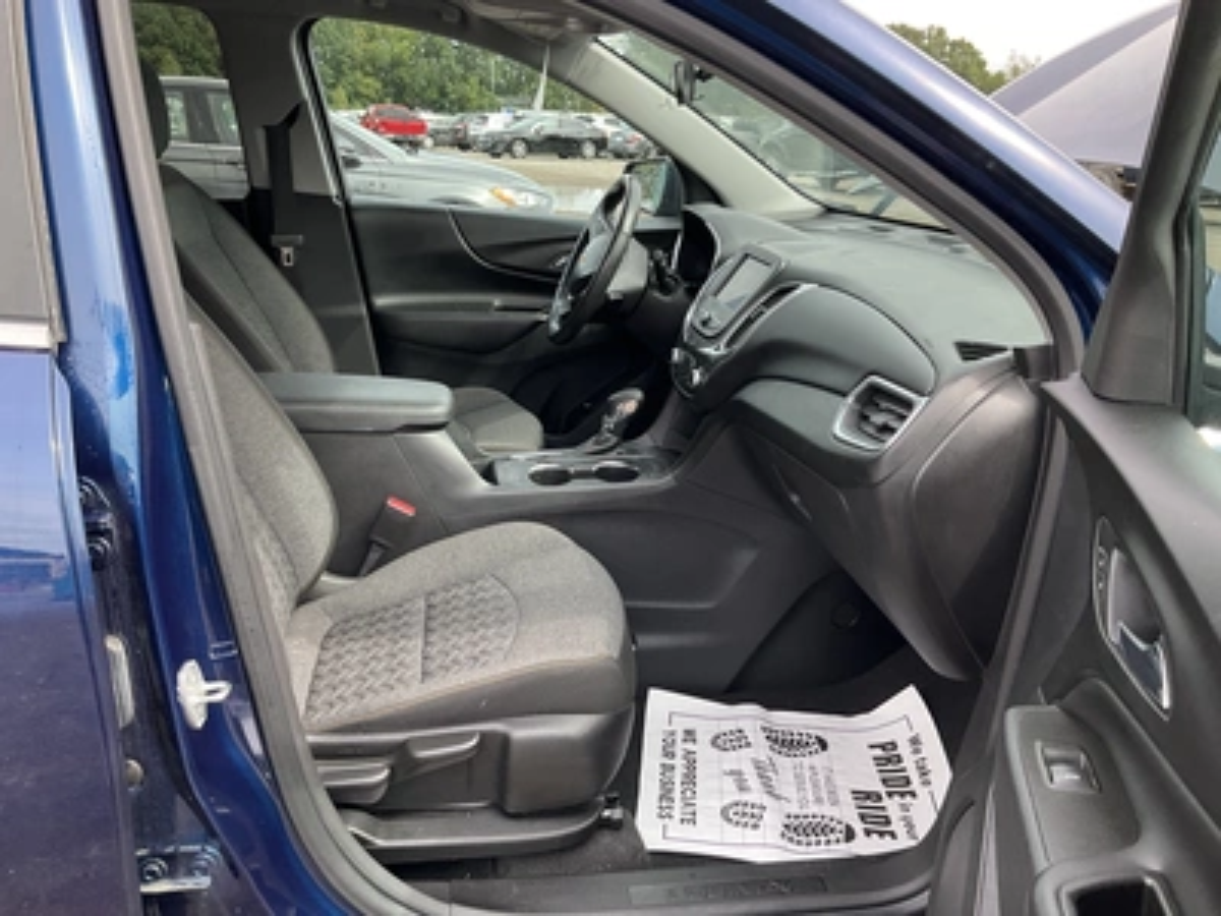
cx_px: 610
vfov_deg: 48.2
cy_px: 458
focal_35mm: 29
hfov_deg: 61.7
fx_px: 1023
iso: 20
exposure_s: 1/194
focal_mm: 3
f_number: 1.8
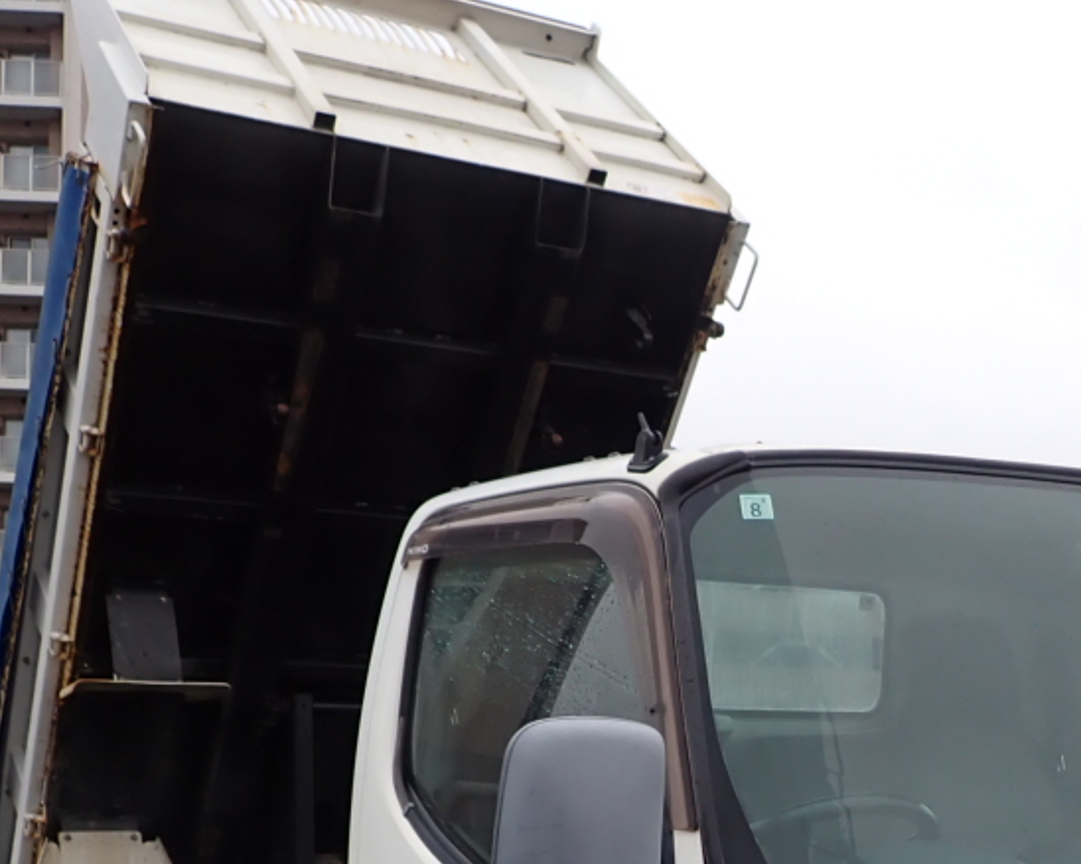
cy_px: 864
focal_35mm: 57
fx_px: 1823
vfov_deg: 25.4
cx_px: 813
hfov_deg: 32.4
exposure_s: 1/125
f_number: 2.8
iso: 100
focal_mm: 4.5
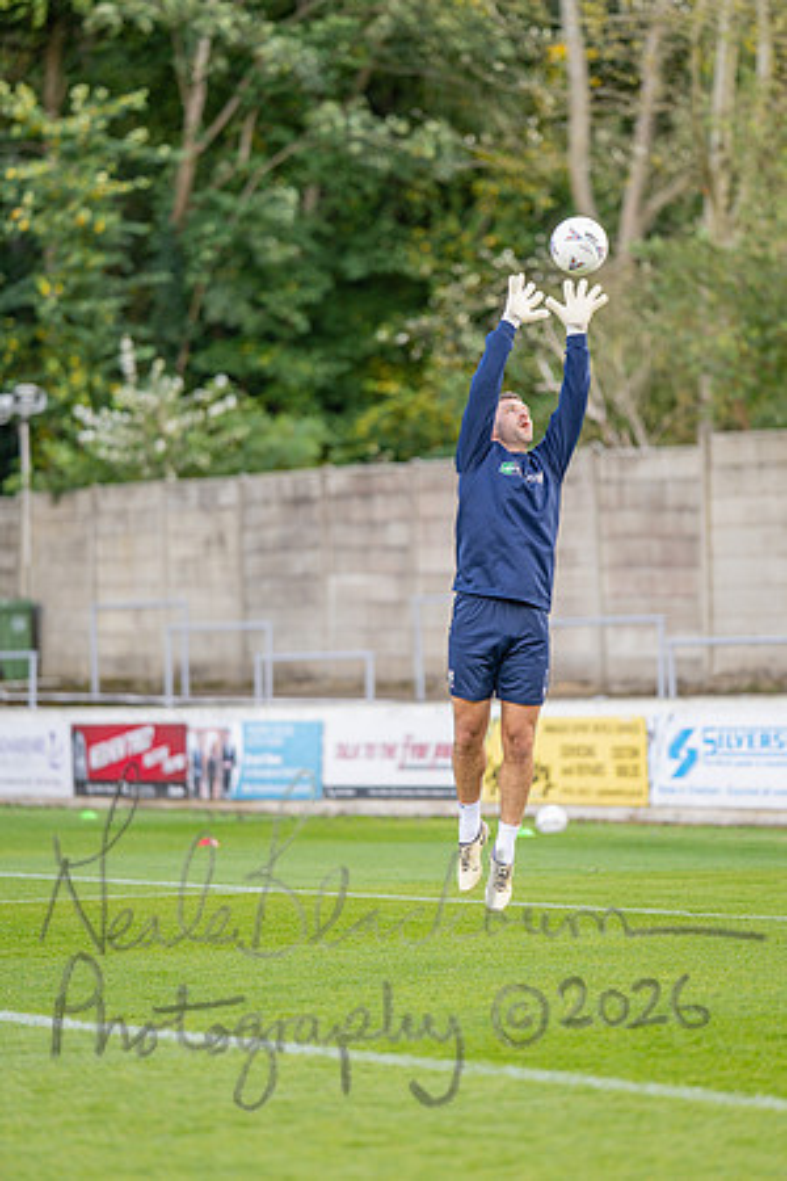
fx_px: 4427
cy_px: 590
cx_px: 394
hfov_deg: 10.2
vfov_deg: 15.2
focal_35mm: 135
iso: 560
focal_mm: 135
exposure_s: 1/2000
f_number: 1.8
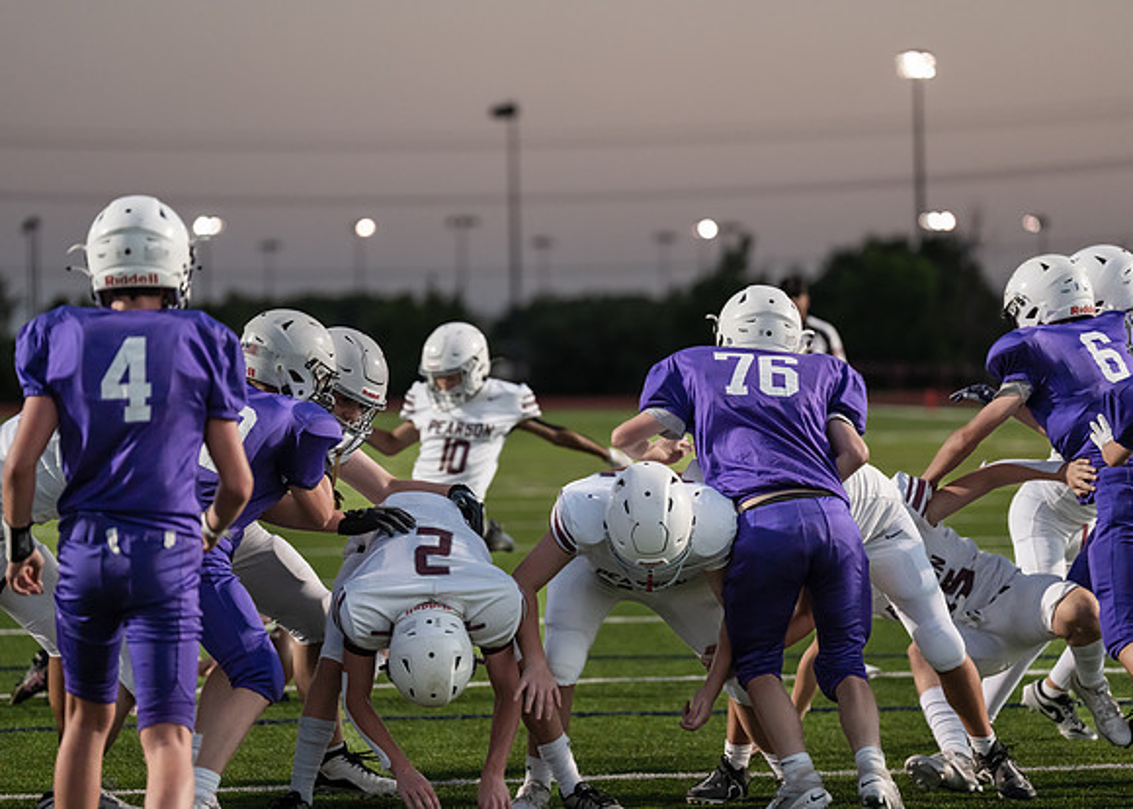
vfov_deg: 9.4
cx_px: 566
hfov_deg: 13.1
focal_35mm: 153
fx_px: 4937
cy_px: 404
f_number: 2.8
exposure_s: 1/1250
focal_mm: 143
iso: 3200
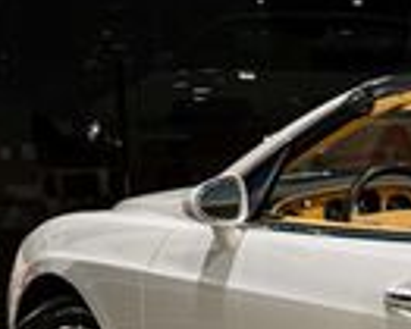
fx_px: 1996
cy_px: 362
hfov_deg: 11.0
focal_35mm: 164
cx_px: 725
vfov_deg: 9.3
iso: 1250
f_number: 4
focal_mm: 35
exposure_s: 1/80
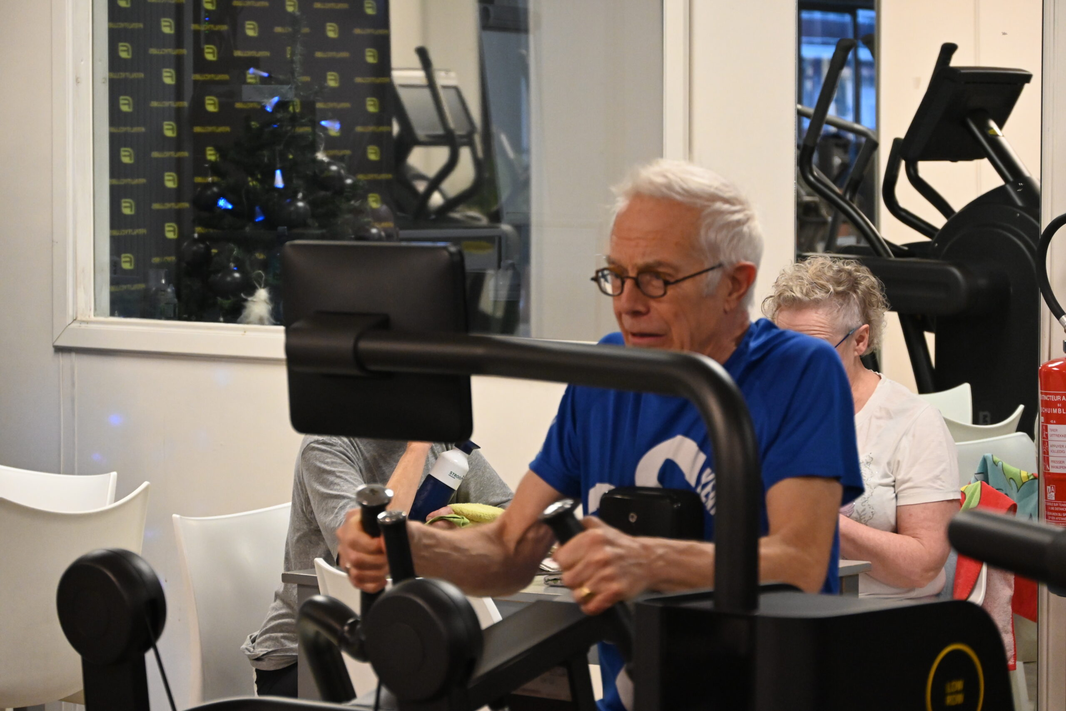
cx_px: 533
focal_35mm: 140
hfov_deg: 14.7
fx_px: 4131
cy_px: 356
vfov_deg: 9.8
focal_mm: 93
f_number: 5.6
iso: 3200
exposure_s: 1/100
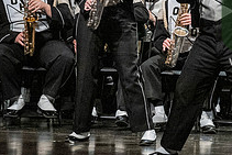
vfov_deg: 2.4
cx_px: 305
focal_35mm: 576
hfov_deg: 3.6
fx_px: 3714
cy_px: 22
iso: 5000
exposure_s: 1/500
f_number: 4
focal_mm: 140
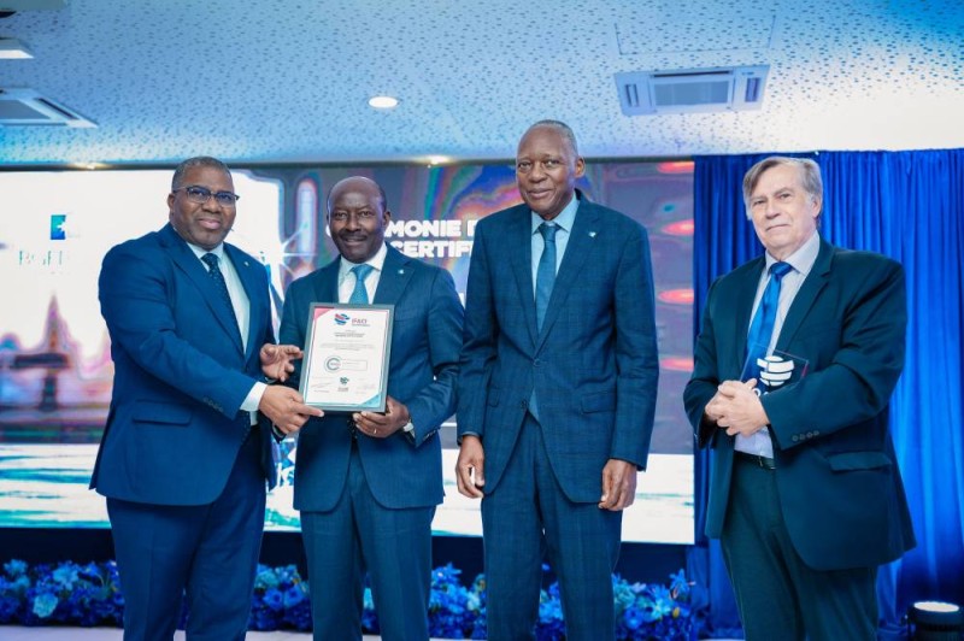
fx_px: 1199
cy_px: 320
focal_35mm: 45
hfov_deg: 43.8
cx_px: 482
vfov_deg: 29.9
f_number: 2.8
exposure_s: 1/160
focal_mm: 44.8
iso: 1000
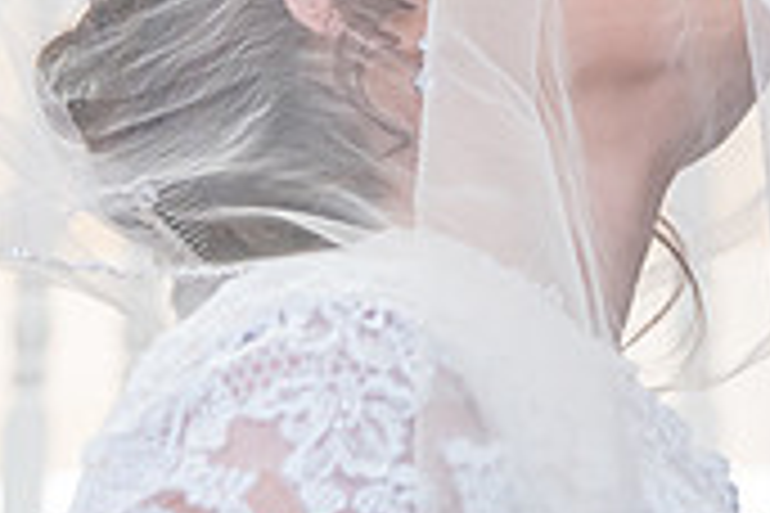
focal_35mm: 220
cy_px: -180
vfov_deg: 6.2
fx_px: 4705
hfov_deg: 9.3
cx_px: 761
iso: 4000
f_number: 4
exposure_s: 1/500
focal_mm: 65
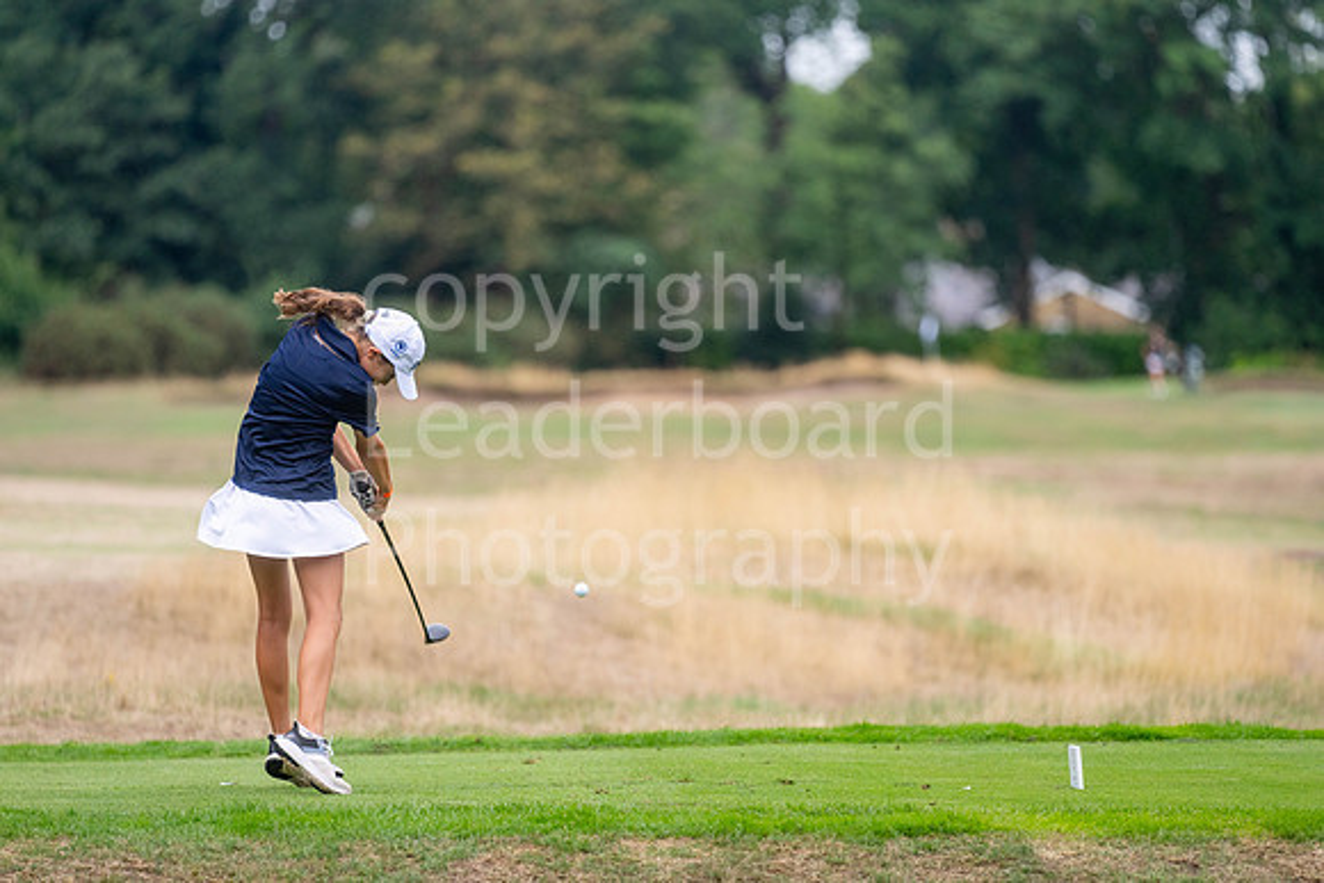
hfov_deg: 6.9
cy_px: 442
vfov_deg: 4.6
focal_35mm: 300
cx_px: 662
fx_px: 11035
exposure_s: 1/2500
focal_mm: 300
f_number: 4
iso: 500
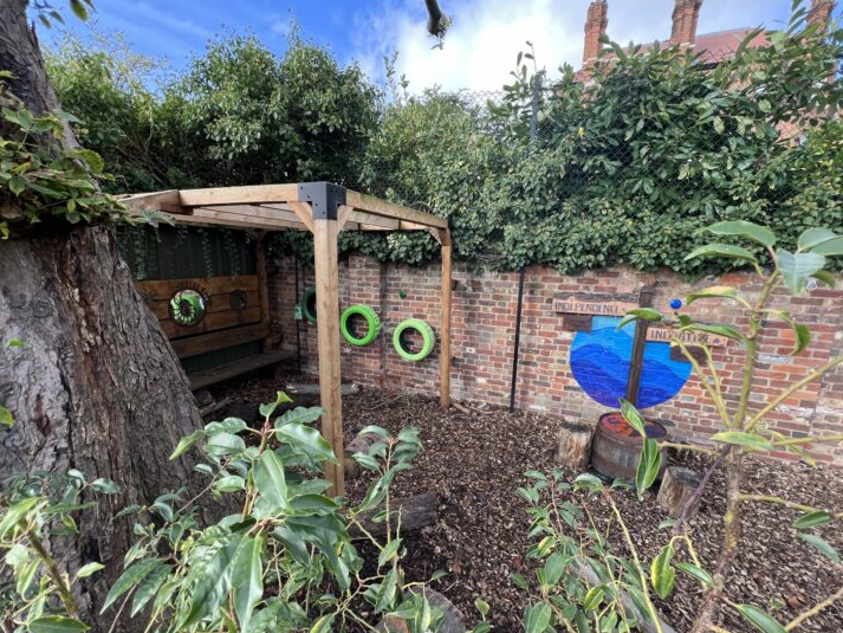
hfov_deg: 102.1
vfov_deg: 85.6
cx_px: 420
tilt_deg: -12.2
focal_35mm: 14
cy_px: 335
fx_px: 341
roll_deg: -1.1
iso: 32
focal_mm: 1.57
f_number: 1.8
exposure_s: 1/139
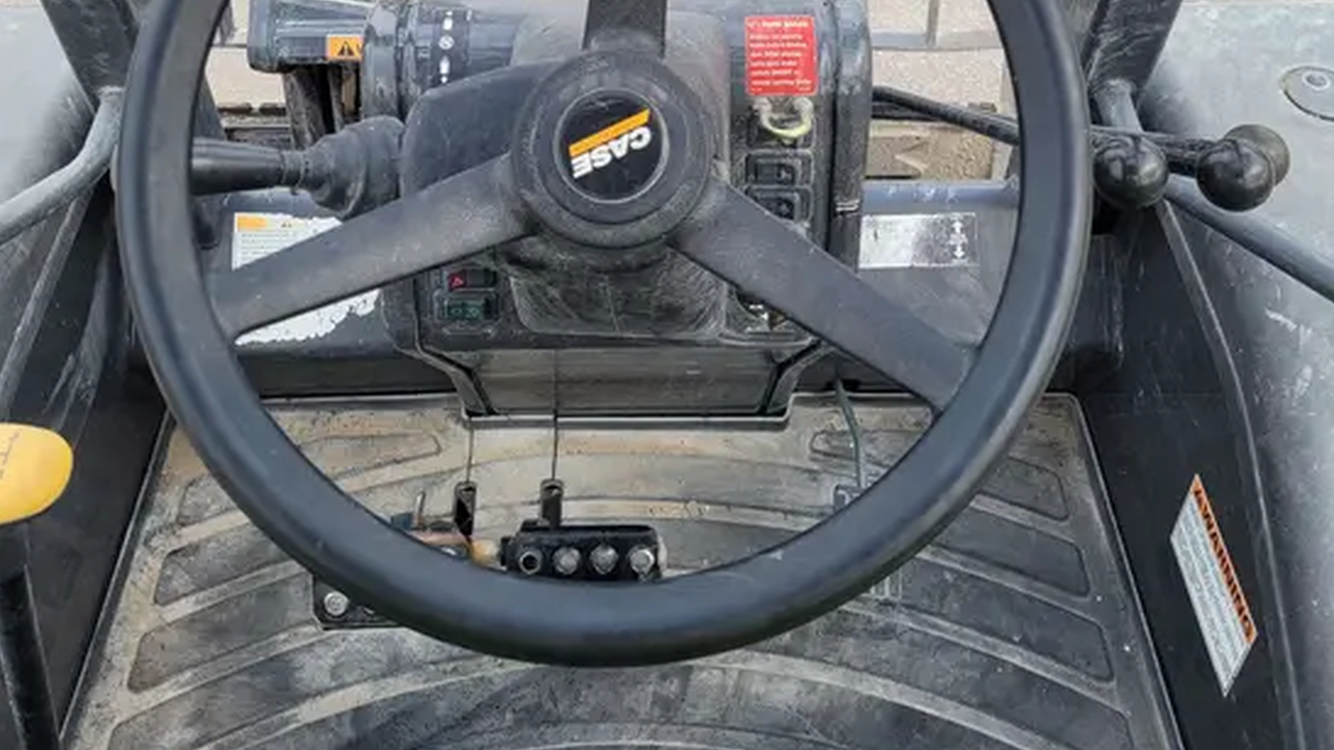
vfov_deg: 28.5
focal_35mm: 38
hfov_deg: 52.8
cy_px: -65
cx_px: 665
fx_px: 1344
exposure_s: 1/437
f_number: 1.8
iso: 40
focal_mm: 5.4
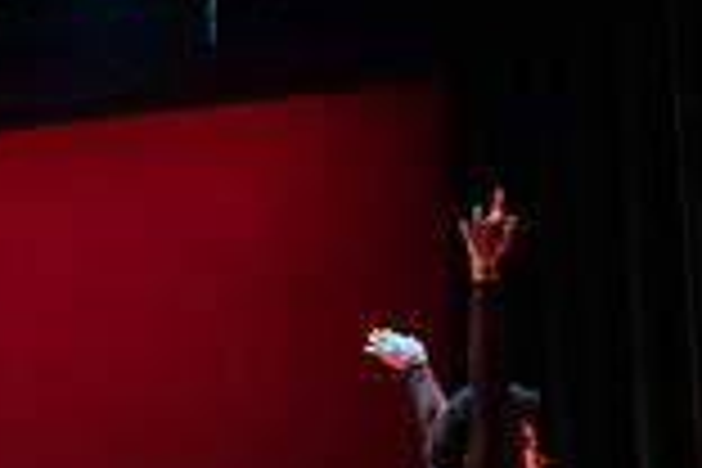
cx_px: -351
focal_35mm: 104
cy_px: 749
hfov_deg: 17.6
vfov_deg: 12.4
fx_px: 2028
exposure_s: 1/320
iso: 6400
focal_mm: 28
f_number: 3.5
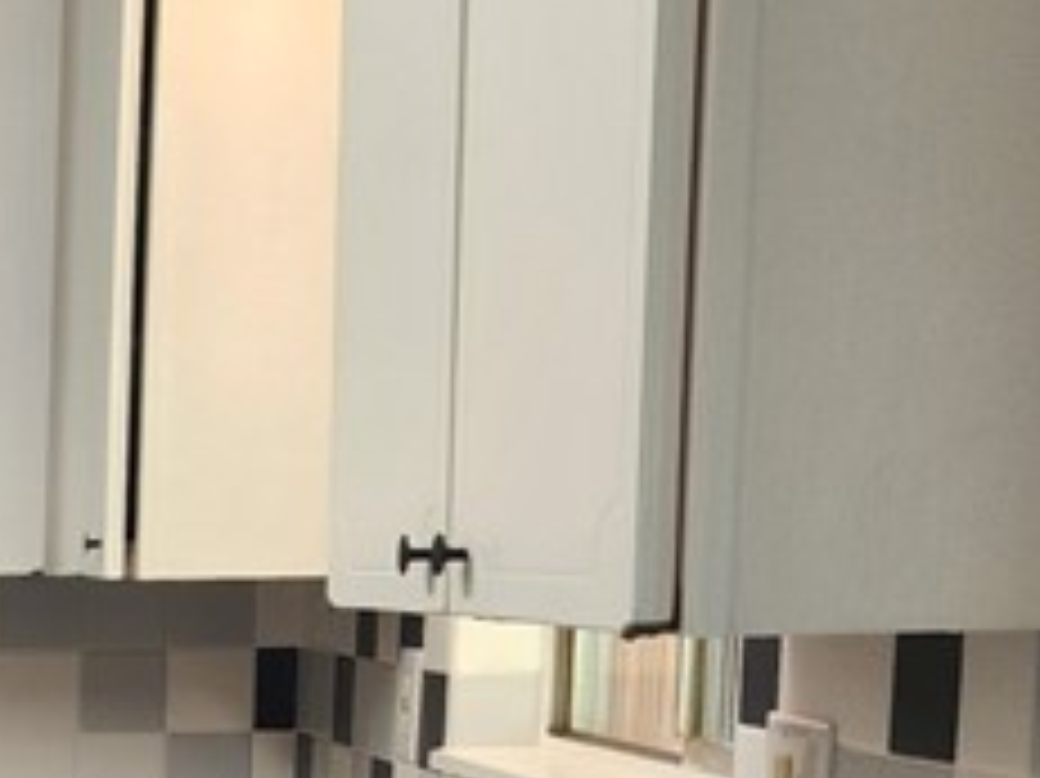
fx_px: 3063
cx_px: -864
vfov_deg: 14.0
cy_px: 989
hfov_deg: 16.1
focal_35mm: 102
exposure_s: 1/120
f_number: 1.8
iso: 125
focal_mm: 5.4
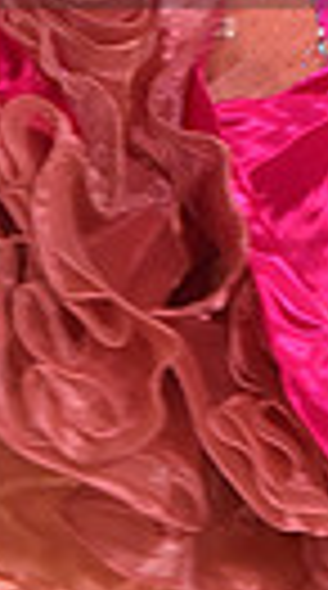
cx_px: 335
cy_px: -140
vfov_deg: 5.4
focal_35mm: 400
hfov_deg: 3.0
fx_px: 6229
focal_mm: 86
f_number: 6.3
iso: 2500
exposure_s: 1/320
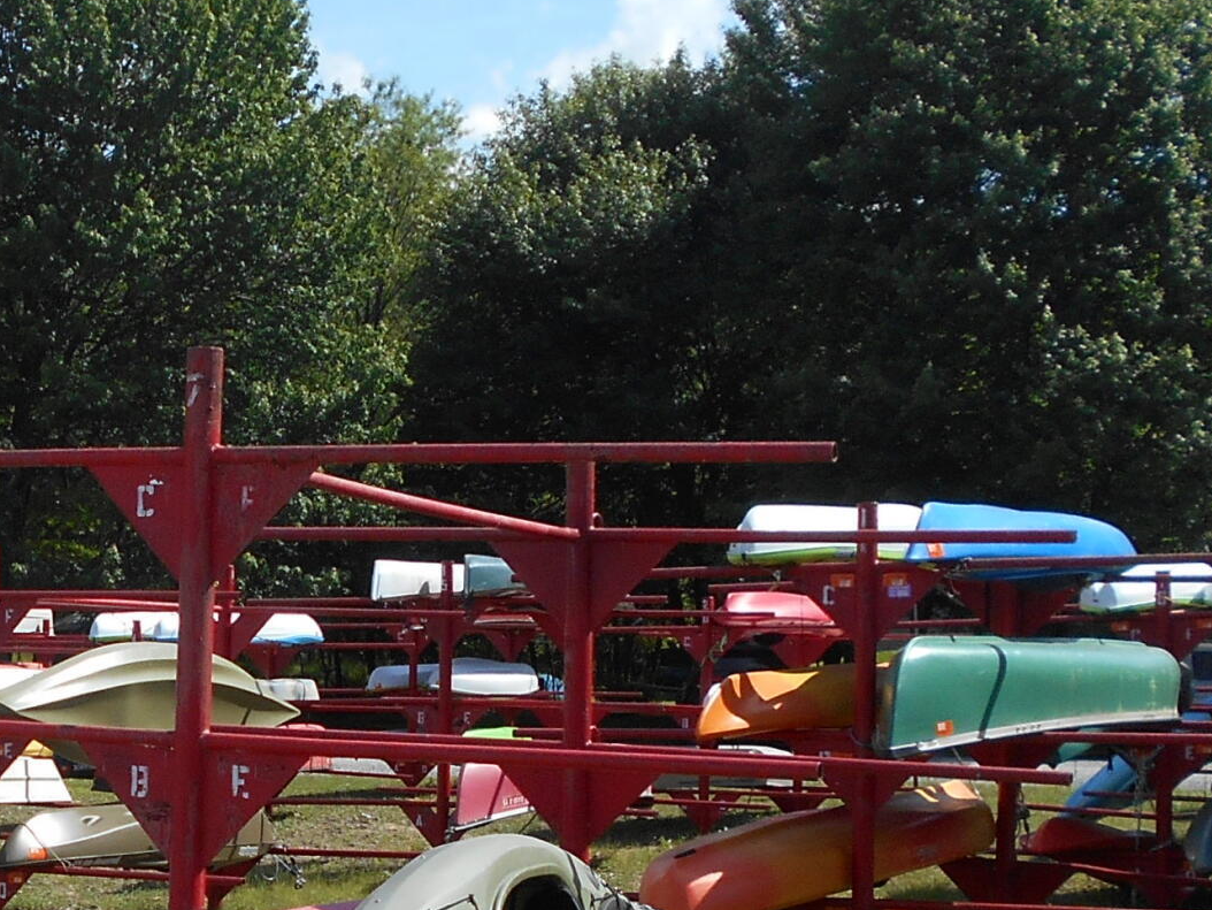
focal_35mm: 74
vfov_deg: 19.6
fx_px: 2592
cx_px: -26
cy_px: 771
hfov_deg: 25.0
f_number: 3.2
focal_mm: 4.6
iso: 80
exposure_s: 1/800
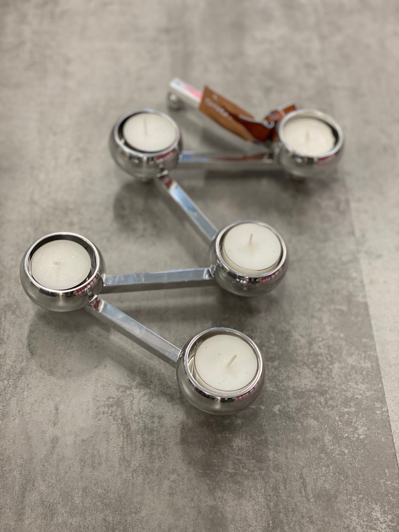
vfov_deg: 36.8
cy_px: 266
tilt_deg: -54.1
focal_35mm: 52
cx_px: 200
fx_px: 799
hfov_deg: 28.0
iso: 160
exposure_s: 1/104
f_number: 2
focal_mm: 6
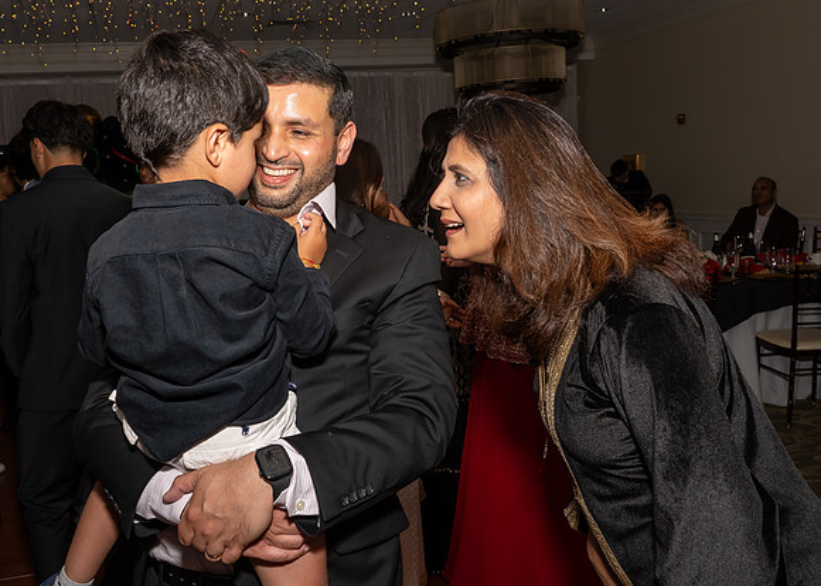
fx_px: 761
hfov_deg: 56.5
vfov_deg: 42.1
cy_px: 264
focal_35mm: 33
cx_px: 356
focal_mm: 17
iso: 640
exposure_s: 1/250
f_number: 7.1
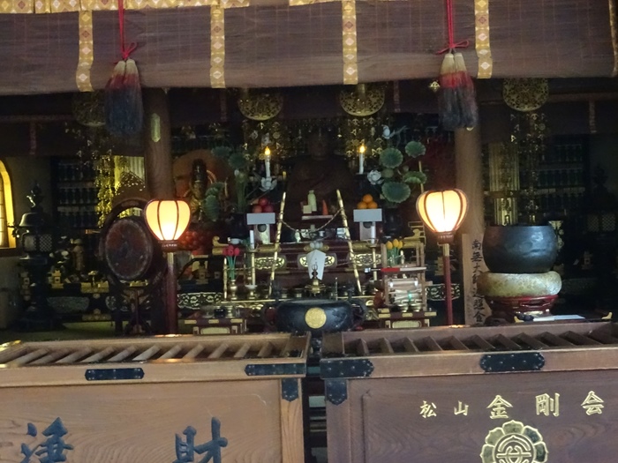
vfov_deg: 31.5
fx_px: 821
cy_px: 232
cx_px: 309
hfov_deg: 41.2
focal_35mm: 46
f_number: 4.5
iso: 3200
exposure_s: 1/6
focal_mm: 7.87
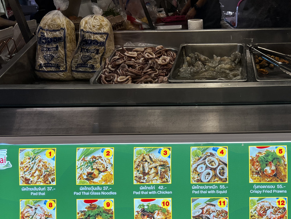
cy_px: 168
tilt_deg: -27.6
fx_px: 353
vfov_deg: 33.6
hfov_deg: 43.5
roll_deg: +1.8
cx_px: 214
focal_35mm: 42
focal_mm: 5.7
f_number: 1.5
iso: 50
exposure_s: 1/331
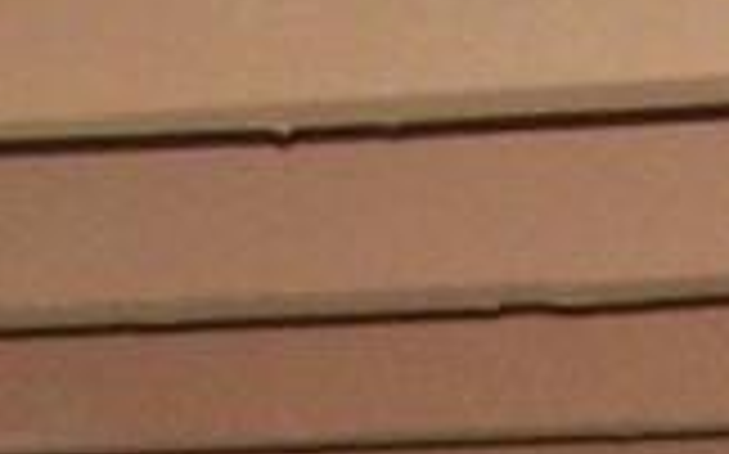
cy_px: 1834
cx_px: 1940
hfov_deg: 6.2
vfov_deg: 3.9
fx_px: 6333
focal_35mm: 319
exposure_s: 1/60
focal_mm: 6.3
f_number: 2.8
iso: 140
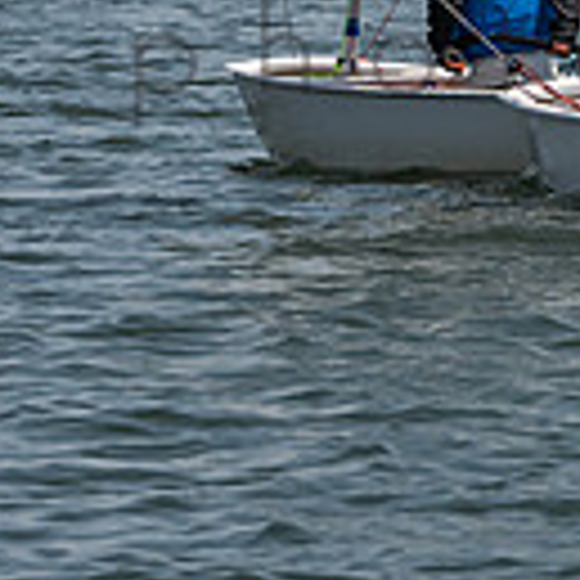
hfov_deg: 2.4
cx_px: 782
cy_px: -330
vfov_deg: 2.4
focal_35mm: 723
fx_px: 13705
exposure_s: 1/2500
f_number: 7.1
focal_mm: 145
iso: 320
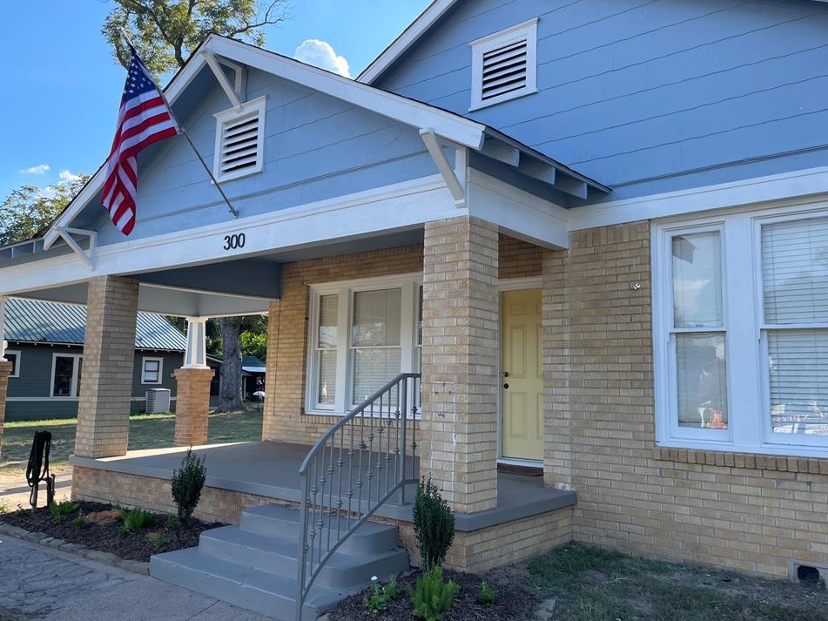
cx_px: 421
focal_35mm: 28
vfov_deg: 49.7
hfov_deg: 63.4
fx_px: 670
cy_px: 307
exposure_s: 1/861
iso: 32
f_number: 1.6
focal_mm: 4.2
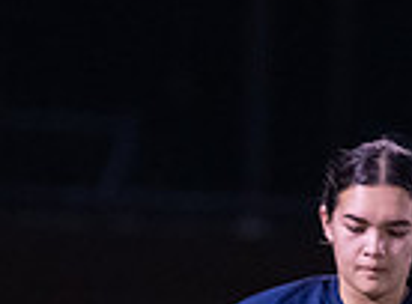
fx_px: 16541
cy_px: 606
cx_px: 320
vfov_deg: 1.1
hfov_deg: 1.4
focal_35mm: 1397
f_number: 2.8
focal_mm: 200
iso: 4000
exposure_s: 1/1000
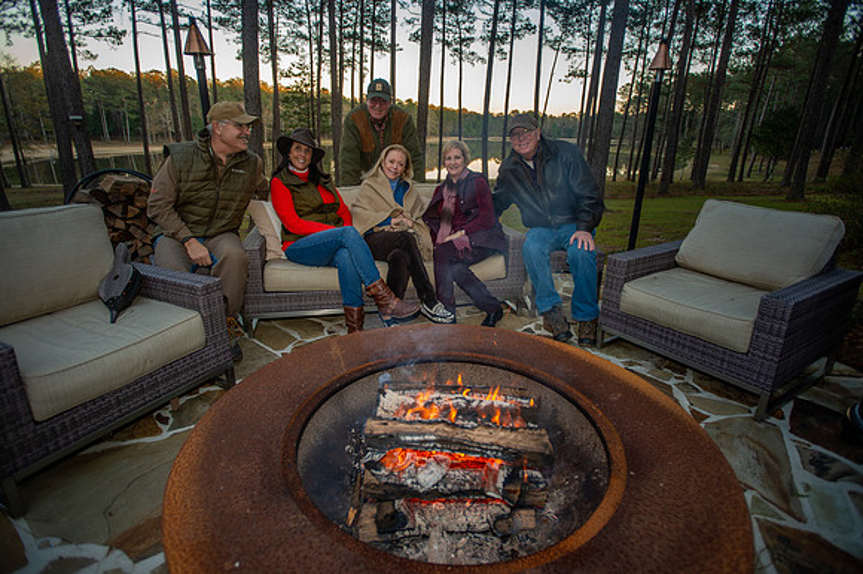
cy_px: 287
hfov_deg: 86.9
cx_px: 432
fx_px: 455
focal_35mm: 19
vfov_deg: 64.5
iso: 160
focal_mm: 19
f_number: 2.8
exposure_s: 1/60
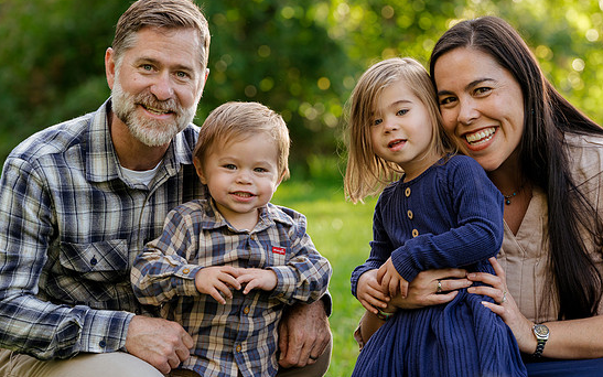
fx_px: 2630
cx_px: 317
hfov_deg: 13.1
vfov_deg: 8.2
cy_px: 197
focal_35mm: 160
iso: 640
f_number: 5.6
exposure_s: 1/200
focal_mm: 148
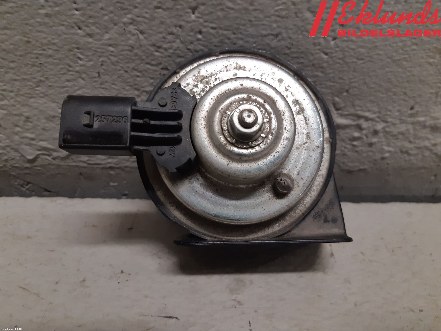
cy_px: 166
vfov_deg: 53.1
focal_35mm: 26
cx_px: 220
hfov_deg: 67.3
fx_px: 331
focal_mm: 3.93
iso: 100
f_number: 1.7
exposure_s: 1/50
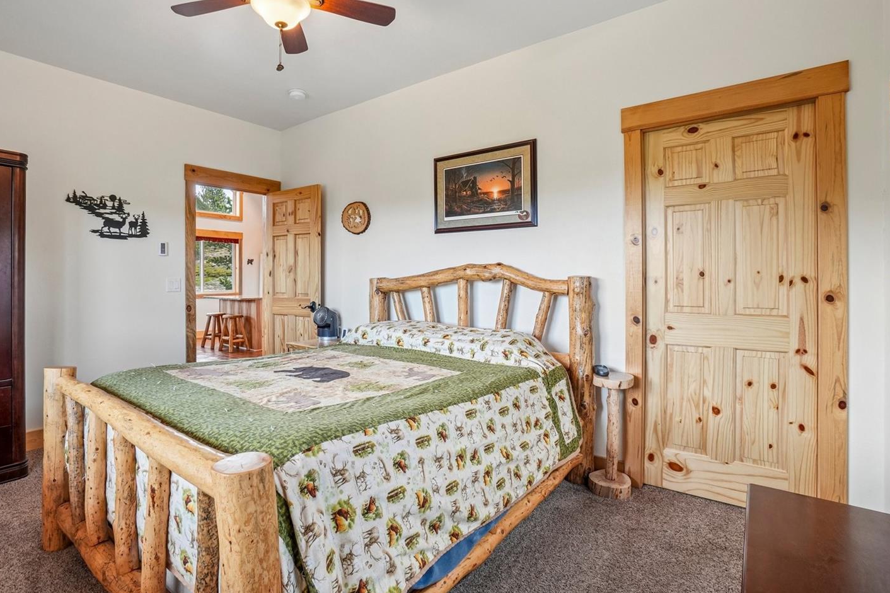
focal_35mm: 17
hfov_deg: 93.1
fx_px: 420
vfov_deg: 70.4
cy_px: 285
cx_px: 410
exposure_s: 1/20
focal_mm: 10
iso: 400
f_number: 8
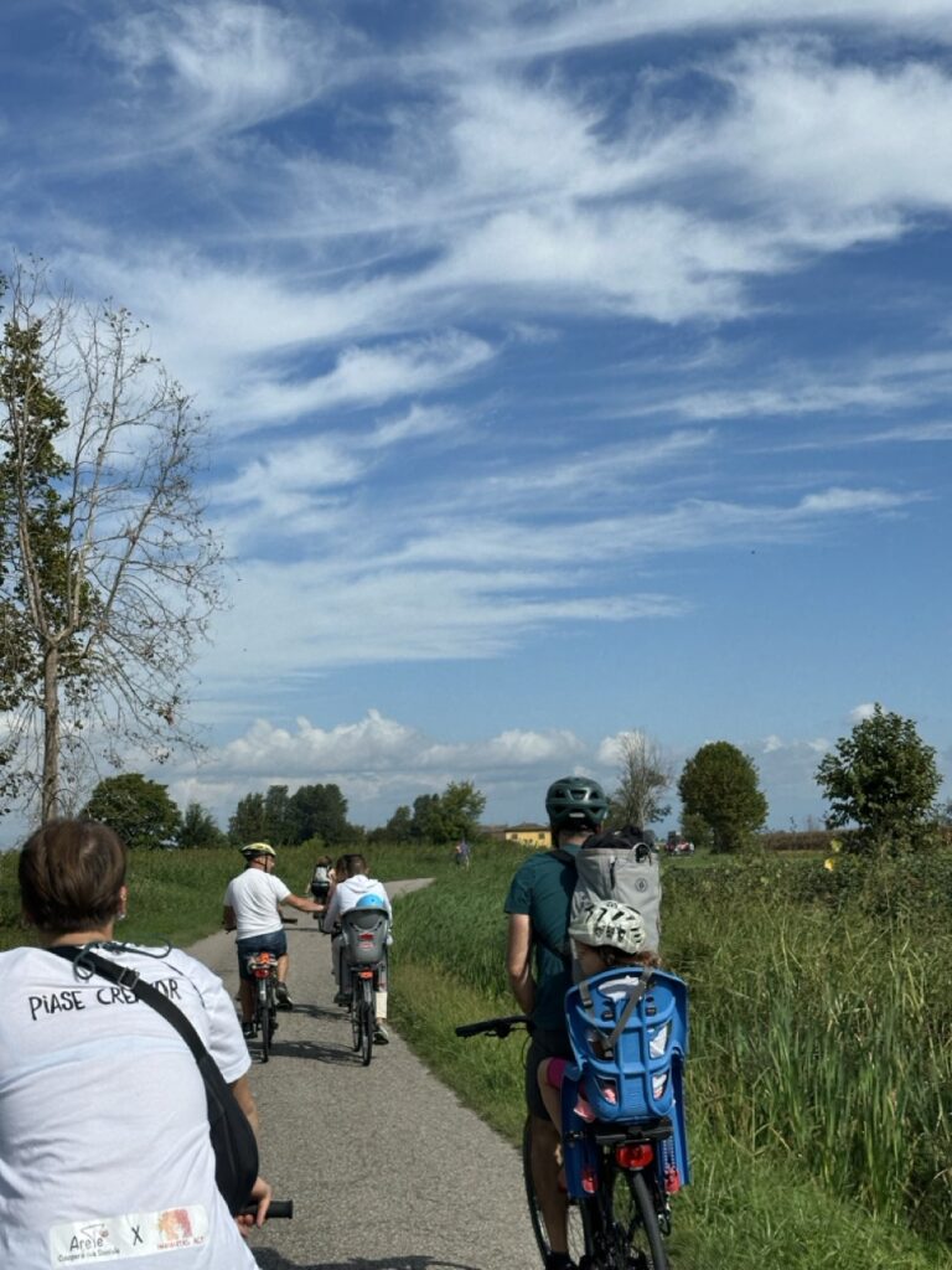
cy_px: 635
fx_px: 1760
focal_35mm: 48
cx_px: 476
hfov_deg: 30.3
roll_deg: -0.6
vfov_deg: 39.7
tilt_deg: +9.7
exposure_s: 1/7092
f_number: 1.78
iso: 64
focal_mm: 6.86
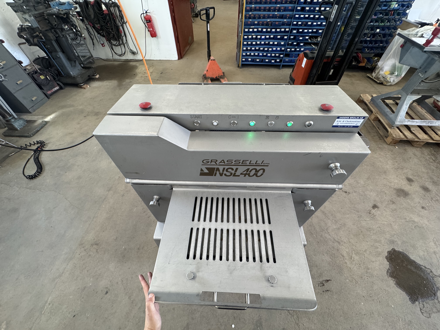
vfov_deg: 85.7
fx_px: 178
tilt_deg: -49.7
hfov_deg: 102.1
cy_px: 165
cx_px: 220
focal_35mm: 14
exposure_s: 1/100
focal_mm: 2.22
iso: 200
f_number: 2.2
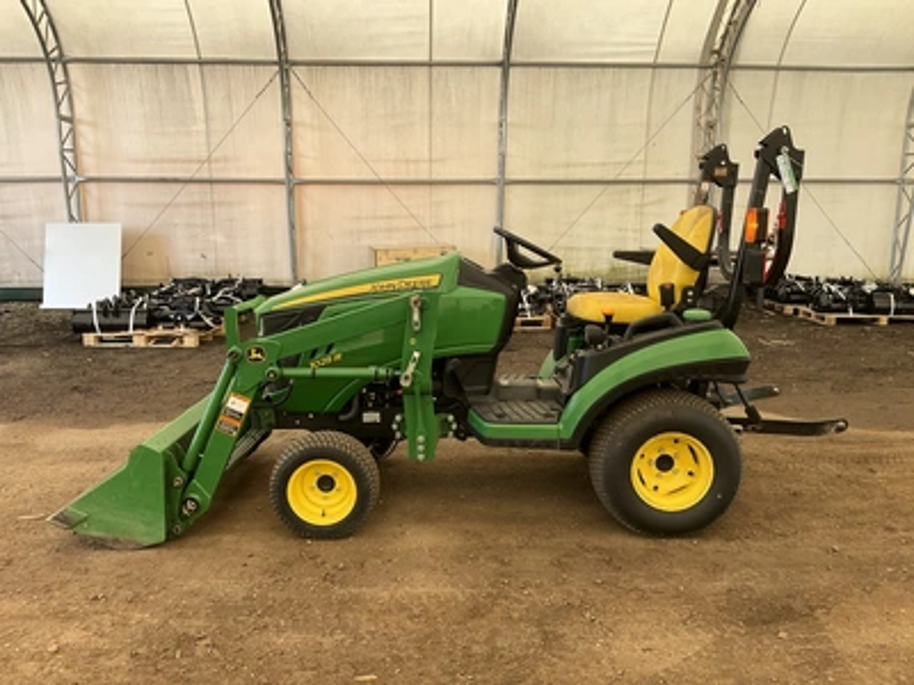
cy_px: 342
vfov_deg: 48.2
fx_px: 766
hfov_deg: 61.7
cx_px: 457
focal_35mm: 29
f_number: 1.8
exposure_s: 1/148
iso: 20
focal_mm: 3
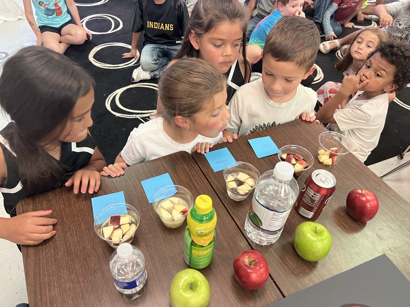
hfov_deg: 67.3
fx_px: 308
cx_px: 205
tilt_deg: -46.2
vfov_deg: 53.1
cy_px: 154
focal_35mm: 26
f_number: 1.5
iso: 200
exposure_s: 1/60
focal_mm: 5.7
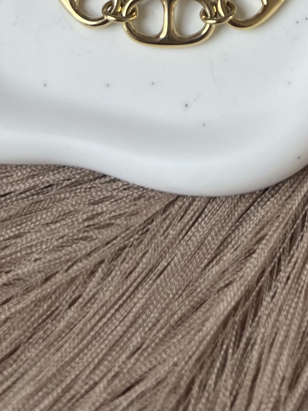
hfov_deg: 19.4
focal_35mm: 75
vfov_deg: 22.3
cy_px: -171
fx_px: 889
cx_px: 249
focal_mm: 5.7
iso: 125
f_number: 1.5
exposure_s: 1/121
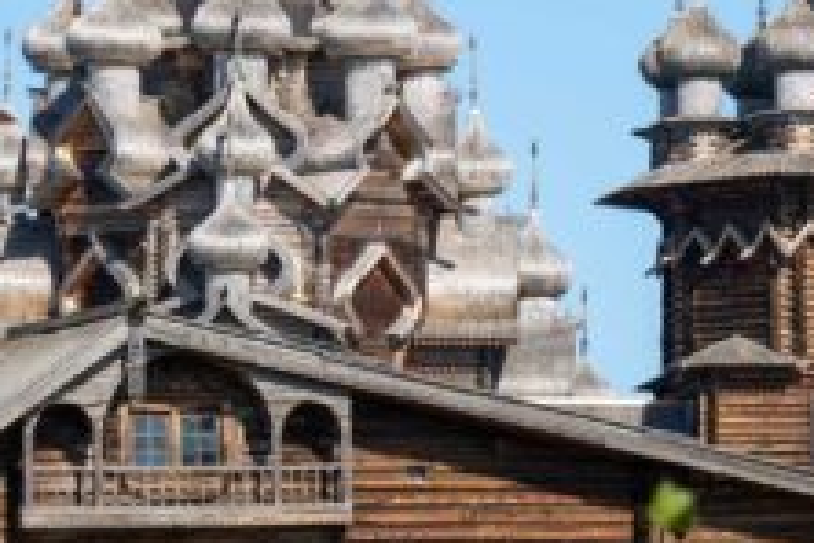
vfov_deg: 3.8
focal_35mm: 363
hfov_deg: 5.7
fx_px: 8207
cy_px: 407
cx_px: 400
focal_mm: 70
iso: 100
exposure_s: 1/640
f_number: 5
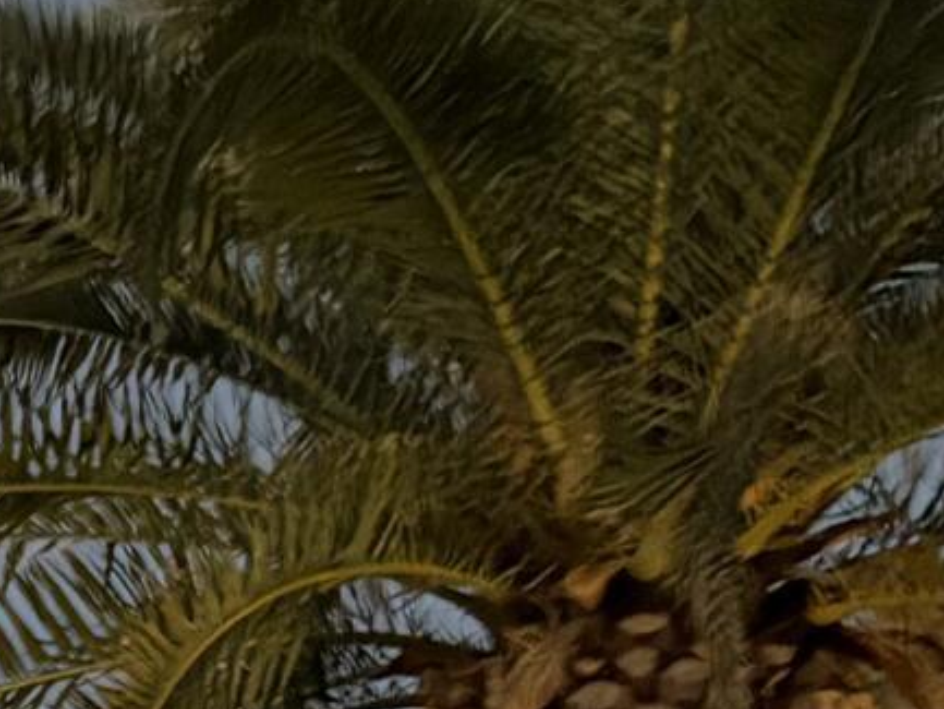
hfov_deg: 10.2
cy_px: 1638
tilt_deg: +5.2
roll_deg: -0.5
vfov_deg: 7.7
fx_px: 4910
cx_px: -876
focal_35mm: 180
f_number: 1.6
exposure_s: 1/30
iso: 1000
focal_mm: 5.96
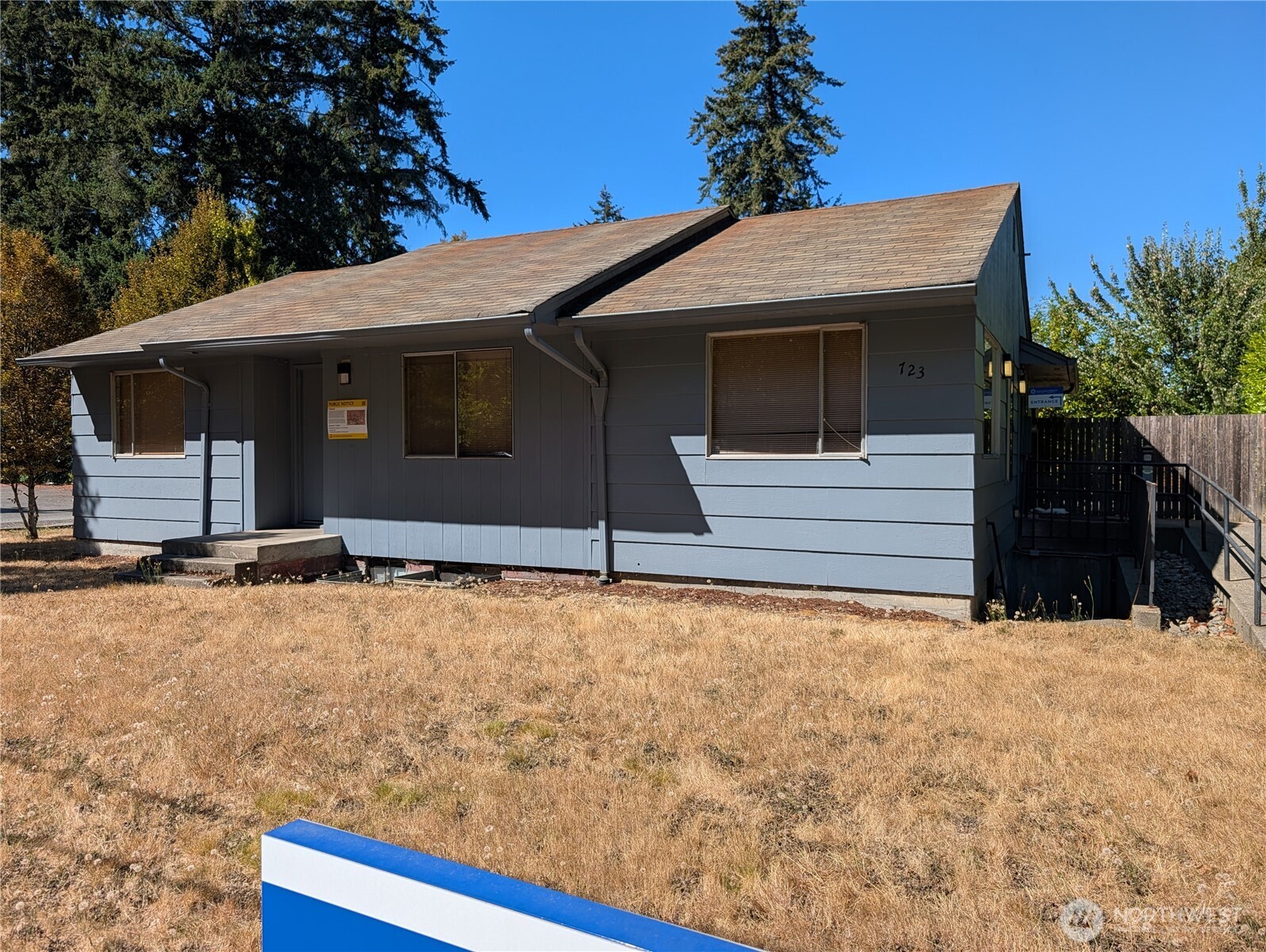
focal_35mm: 24
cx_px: 633
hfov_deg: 71.5
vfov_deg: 56.9
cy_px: 476
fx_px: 879
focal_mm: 6.9
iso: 20
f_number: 1.68
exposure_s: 1/1195
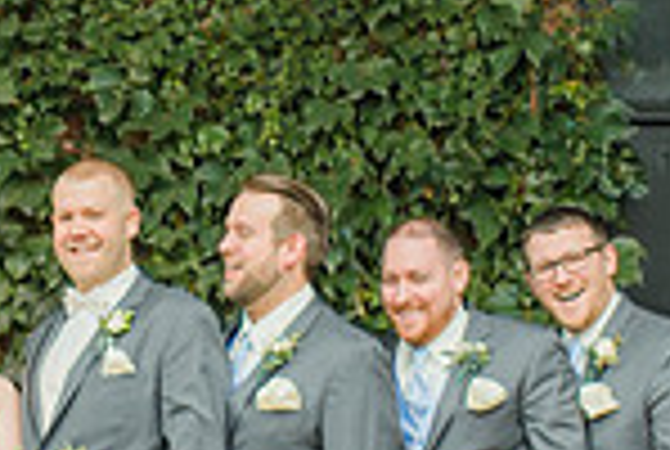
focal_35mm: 204
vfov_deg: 6.8
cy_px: 272
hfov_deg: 10.0
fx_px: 3804
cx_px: 18
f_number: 2.2
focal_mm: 35
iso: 160
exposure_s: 1/250
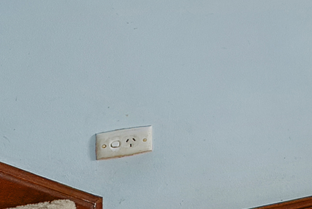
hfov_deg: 12.3
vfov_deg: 13.6
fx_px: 832
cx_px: 878
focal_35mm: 96
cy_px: -84
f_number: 9
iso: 400
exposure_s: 1/4
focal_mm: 14.6
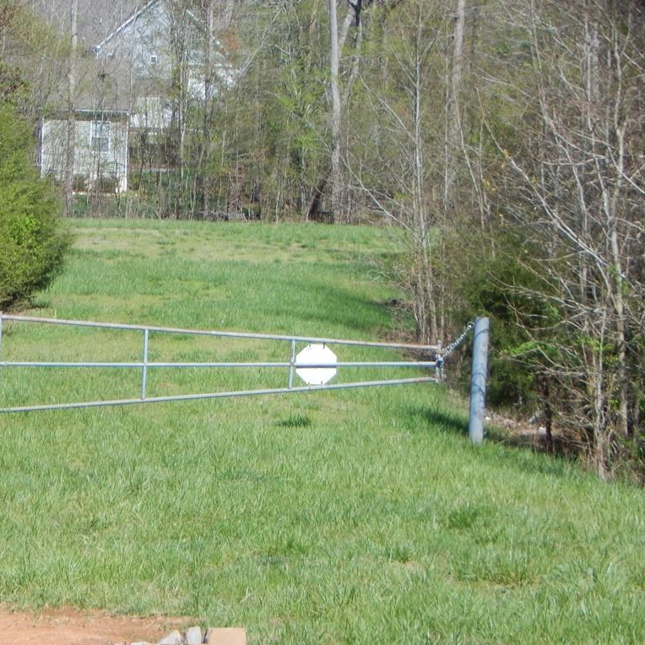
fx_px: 3520
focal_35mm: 167
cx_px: 221
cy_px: 322
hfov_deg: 10.5
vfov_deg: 10.5
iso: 125
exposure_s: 1/640
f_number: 4.9
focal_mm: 25.3
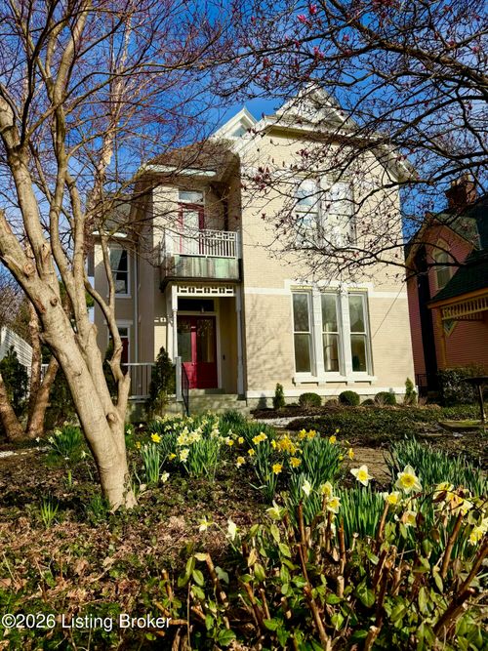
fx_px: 451
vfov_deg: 71.6
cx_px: 244
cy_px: 326
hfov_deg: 56.8
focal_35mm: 24
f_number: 1.78
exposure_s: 1/7353
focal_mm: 6.76
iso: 80
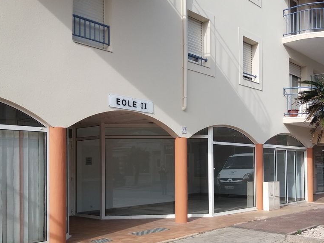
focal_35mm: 37
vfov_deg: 38.4
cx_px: 189
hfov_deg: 49.9
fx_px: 346
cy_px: 155
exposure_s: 1/1217
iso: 64
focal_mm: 3.7
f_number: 1.9
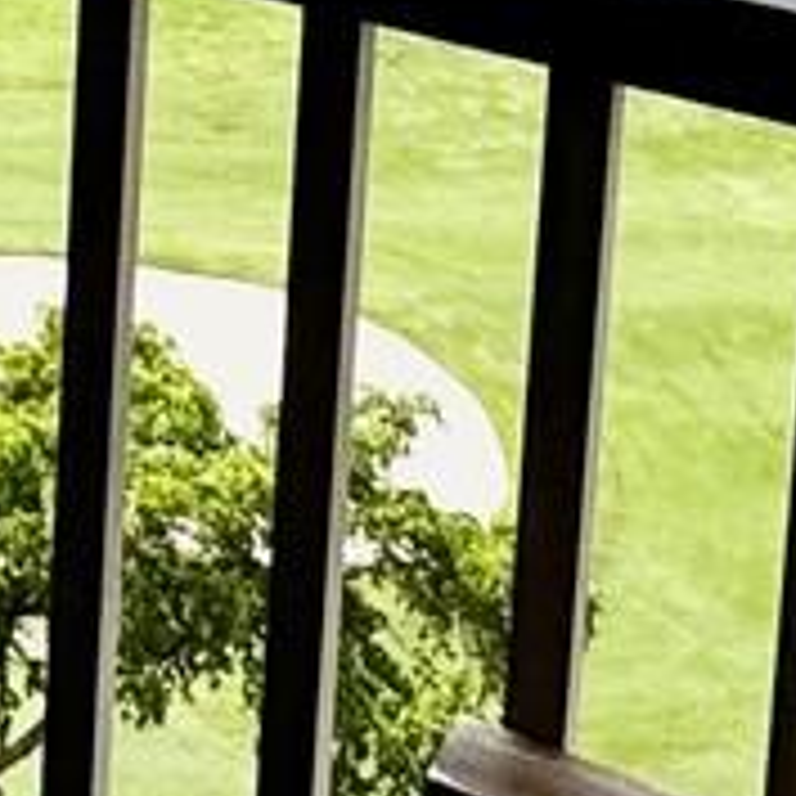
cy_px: -823
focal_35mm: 112
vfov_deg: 13.3
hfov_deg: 12.6
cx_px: -1030
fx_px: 2914
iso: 50
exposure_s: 1/2985
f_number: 2.2
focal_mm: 2.22
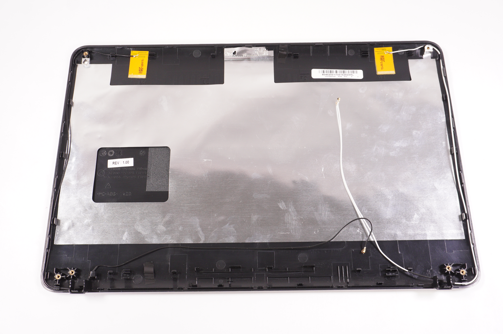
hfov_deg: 57.3
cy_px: 167
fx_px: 461
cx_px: 252
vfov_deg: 39.9
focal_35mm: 33
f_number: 6.3
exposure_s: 1/160
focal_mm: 22
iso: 640
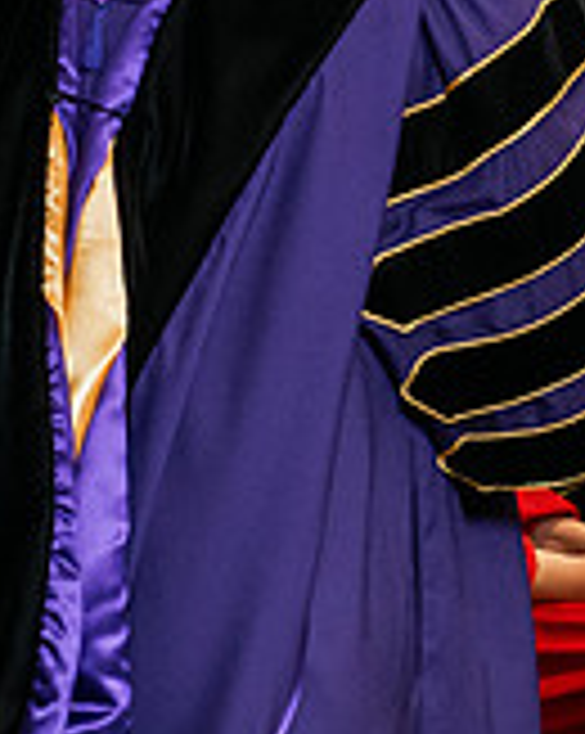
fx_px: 5074
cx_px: 612
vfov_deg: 8.2
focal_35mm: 234
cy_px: -43
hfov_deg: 6.6
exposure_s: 1/200
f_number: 5
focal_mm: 70
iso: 2500
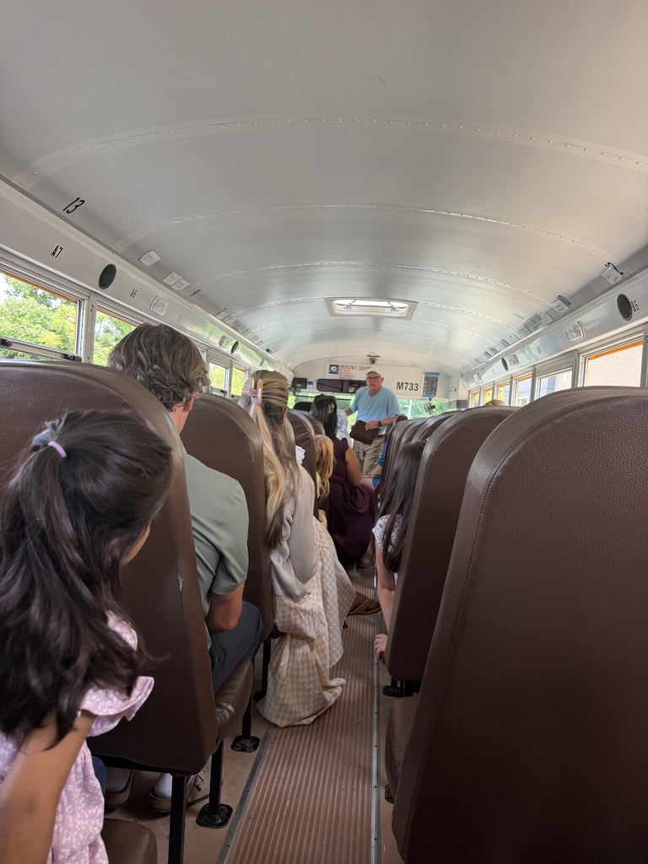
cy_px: 432
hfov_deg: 56.8
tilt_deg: -1.8
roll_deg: -5.9
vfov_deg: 71.6
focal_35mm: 24
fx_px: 599
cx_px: 324
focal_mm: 6.76
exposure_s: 1/162
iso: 80
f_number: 1.78
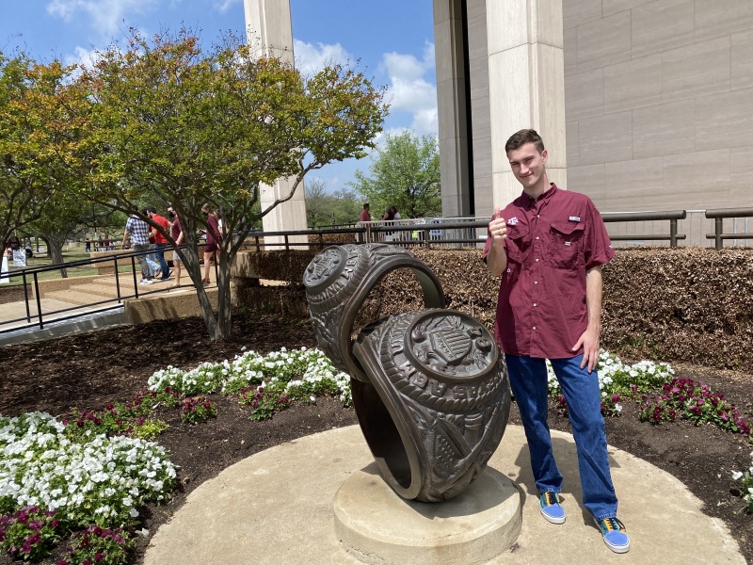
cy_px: 282
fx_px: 566
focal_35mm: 26
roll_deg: +4.4
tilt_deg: -5.4
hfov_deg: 67.3
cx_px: 376
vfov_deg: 53.1
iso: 32
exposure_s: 1/3497
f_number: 1.8
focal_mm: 4.25
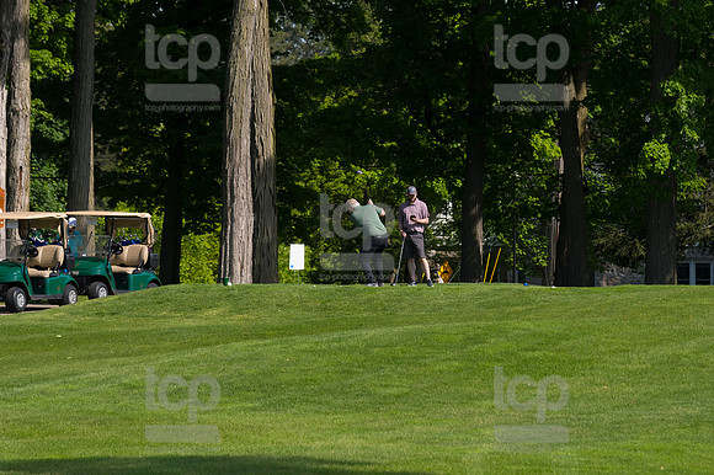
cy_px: 238
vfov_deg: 4.6
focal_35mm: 300
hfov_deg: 6.9
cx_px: 357
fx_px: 5946
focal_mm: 200
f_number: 5.6
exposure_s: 1/1600
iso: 320
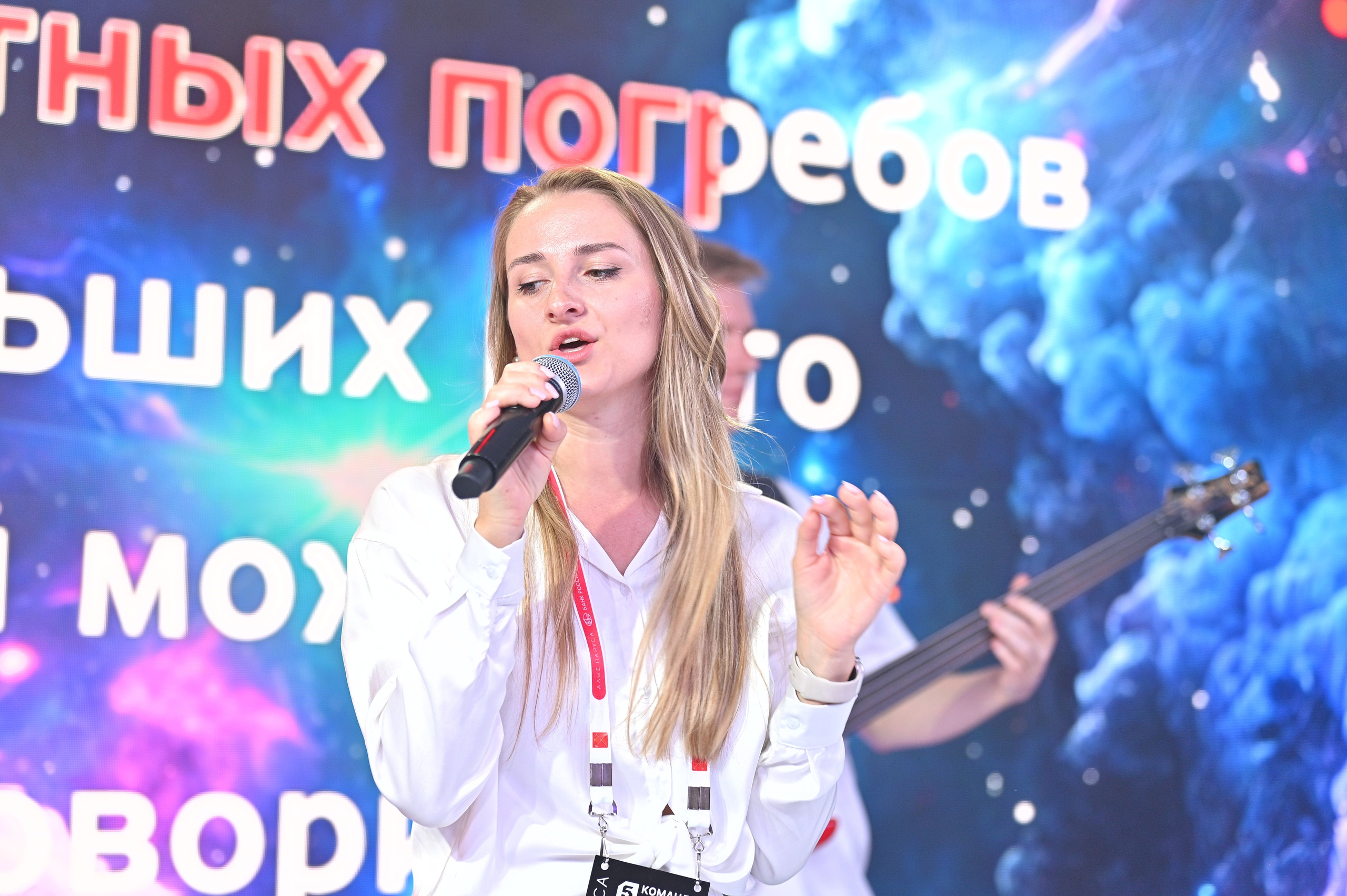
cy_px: 448
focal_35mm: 87
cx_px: 674
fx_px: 3253
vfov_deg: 15.7
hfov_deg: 23.4
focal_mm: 87
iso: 400
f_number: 2.8
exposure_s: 1/125
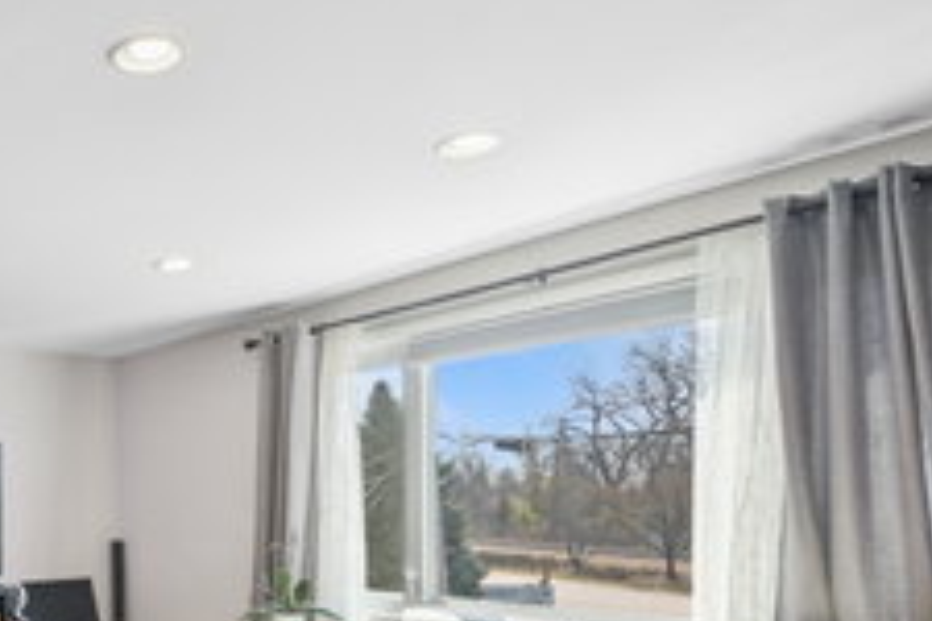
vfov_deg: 38.7
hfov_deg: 49.3
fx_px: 828
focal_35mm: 32
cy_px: 540
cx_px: 25
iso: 200
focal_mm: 10
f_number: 11
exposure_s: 1/4
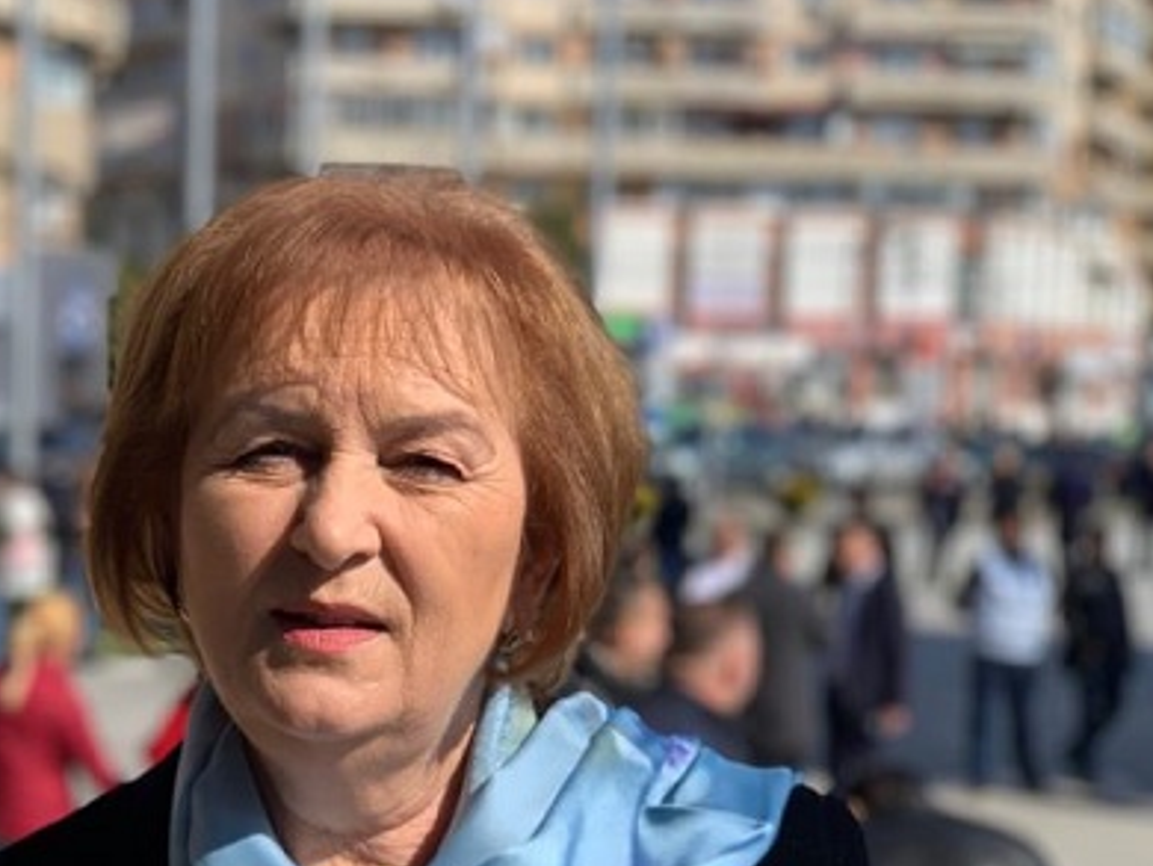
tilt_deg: -6.6
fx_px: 2666
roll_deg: -1.7
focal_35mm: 80
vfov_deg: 18.3
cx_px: 319
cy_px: 647
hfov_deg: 24.2
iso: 16
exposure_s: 1/888
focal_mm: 6
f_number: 2.4
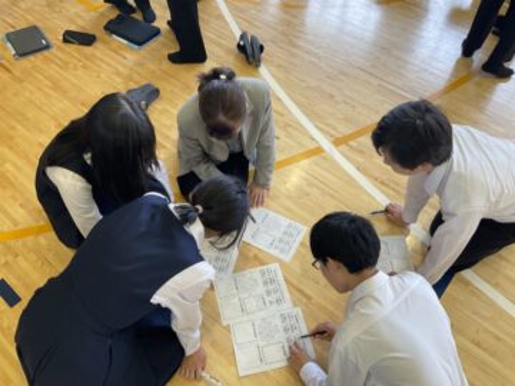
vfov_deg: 48.2
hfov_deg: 61.7
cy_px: 193
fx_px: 431
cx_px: 258
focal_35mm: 29
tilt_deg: -51.9
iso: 40
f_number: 1.8
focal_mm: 3
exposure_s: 1/60
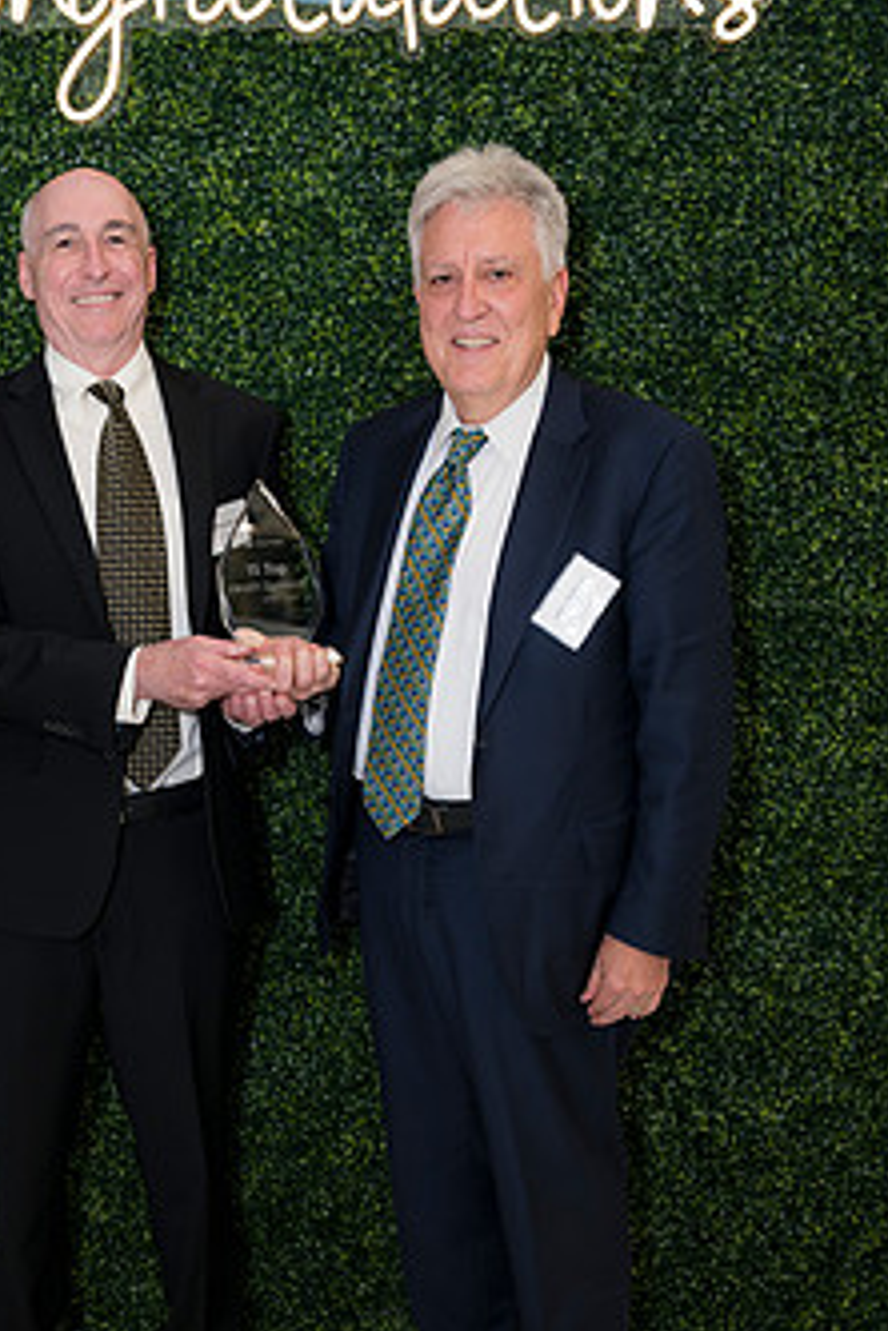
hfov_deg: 28.7
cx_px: 320
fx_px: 1727
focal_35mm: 47
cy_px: 767
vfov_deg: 42.1
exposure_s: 1/160
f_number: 5
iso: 400
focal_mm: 34.5
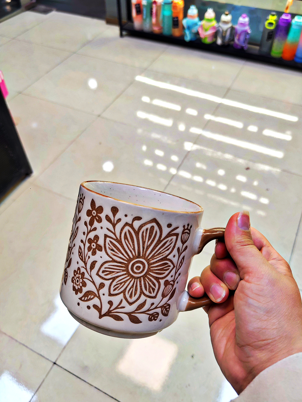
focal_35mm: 24
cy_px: 201
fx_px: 279
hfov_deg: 56.8
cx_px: 151
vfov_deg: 71.6
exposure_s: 1/100
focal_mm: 5.59
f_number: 1.88
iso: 75
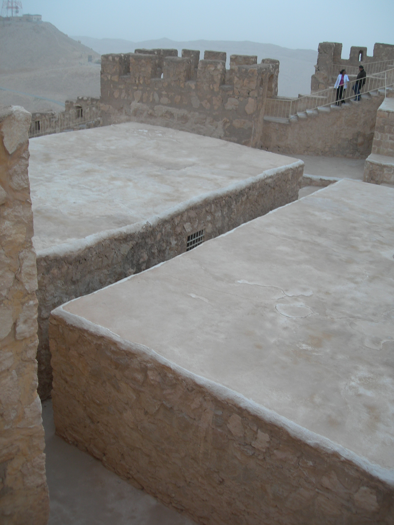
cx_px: 197
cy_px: 262
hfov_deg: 37.7
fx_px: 577
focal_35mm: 38
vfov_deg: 49.0
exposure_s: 1/23
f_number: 2.8
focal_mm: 7.8
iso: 50
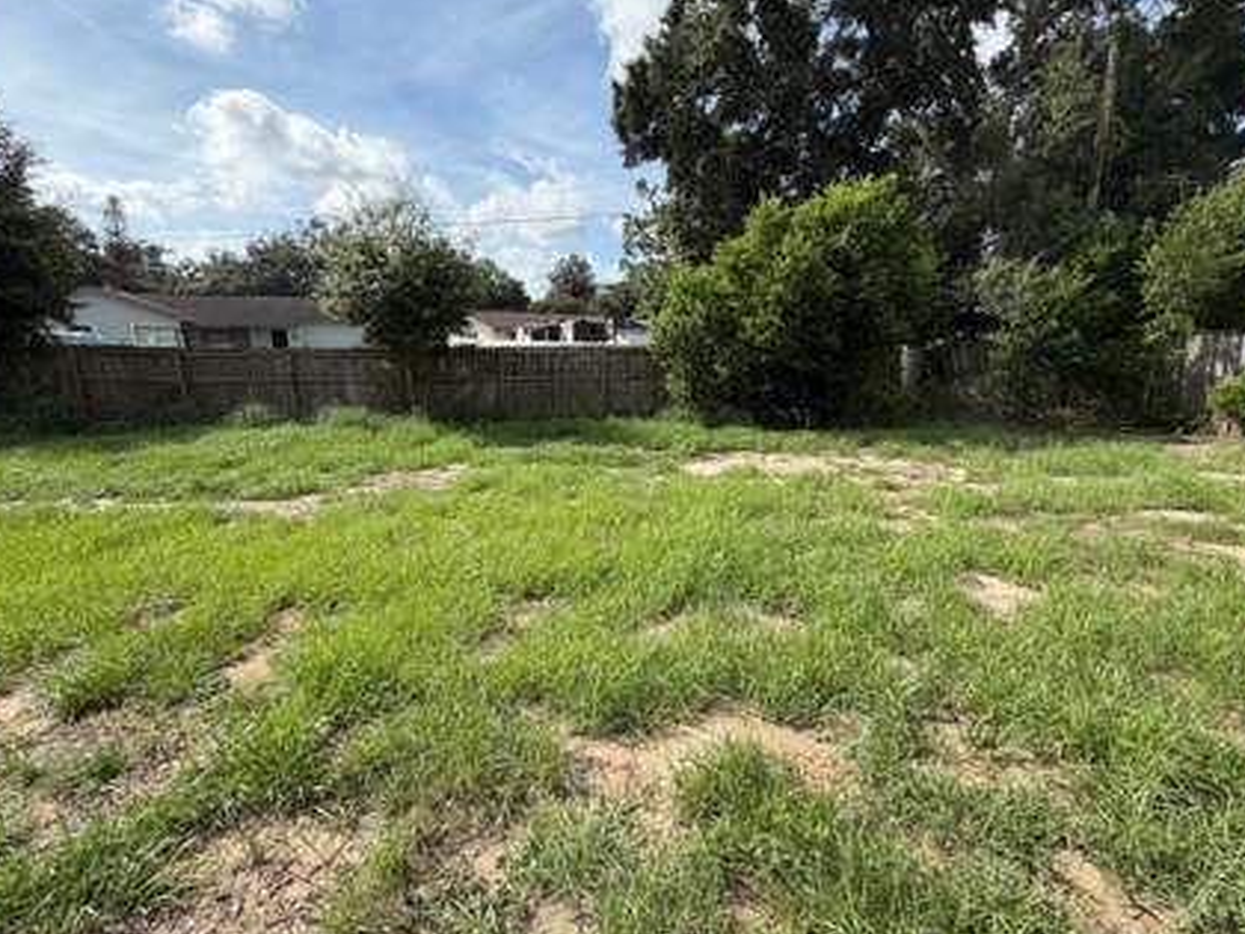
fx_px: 575
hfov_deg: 94.3
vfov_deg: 78.1
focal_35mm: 16
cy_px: 454
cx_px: 670
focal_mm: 2.22
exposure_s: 1/770
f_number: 2.2
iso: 32
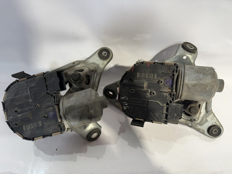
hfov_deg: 71.6
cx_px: 116
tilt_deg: -48.0
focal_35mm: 24
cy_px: 87
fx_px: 161
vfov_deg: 56.8
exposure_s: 1/100
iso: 160
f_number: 1.78
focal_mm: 6.76
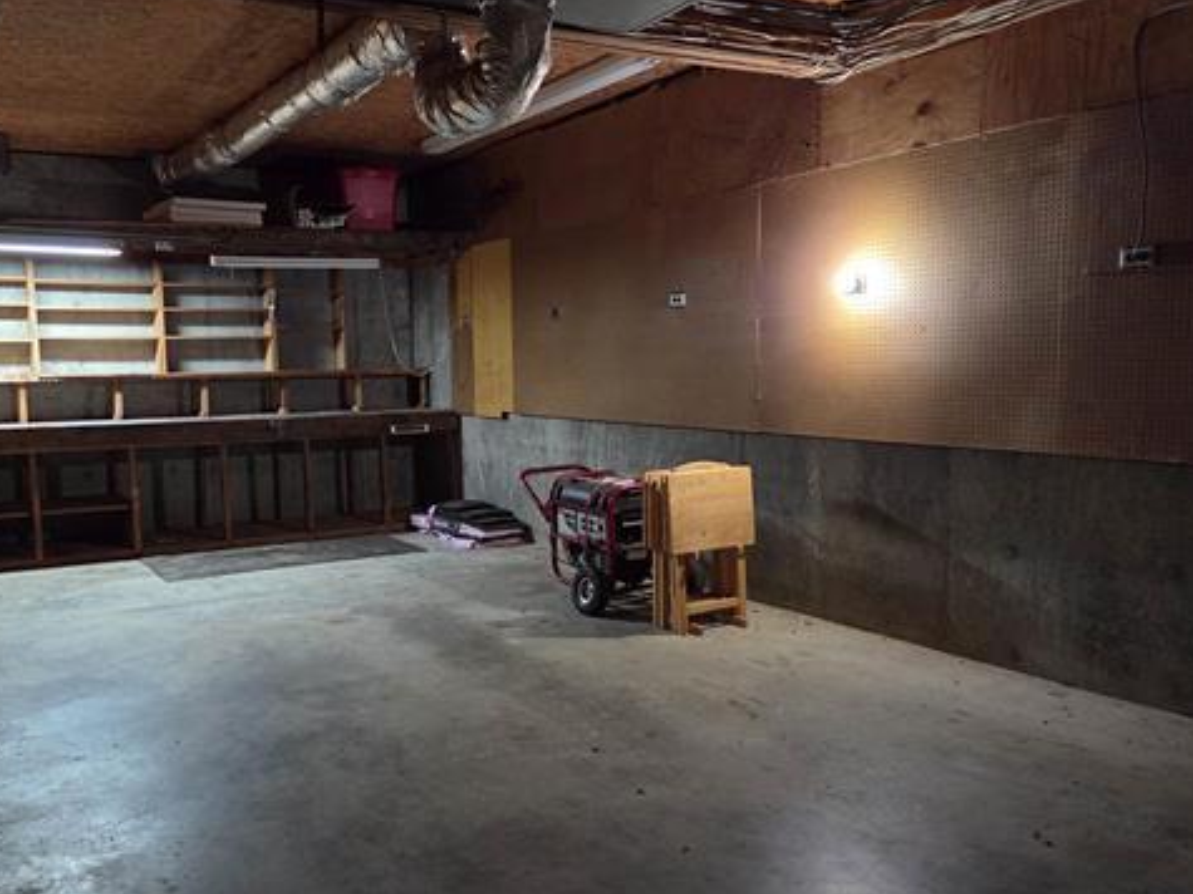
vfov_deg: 45.4
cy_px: 460
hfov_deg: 58.1
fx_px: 1068
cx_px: 505
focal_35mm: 31
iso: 1600
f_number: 1.8
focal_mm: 5.4
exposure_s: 1/60
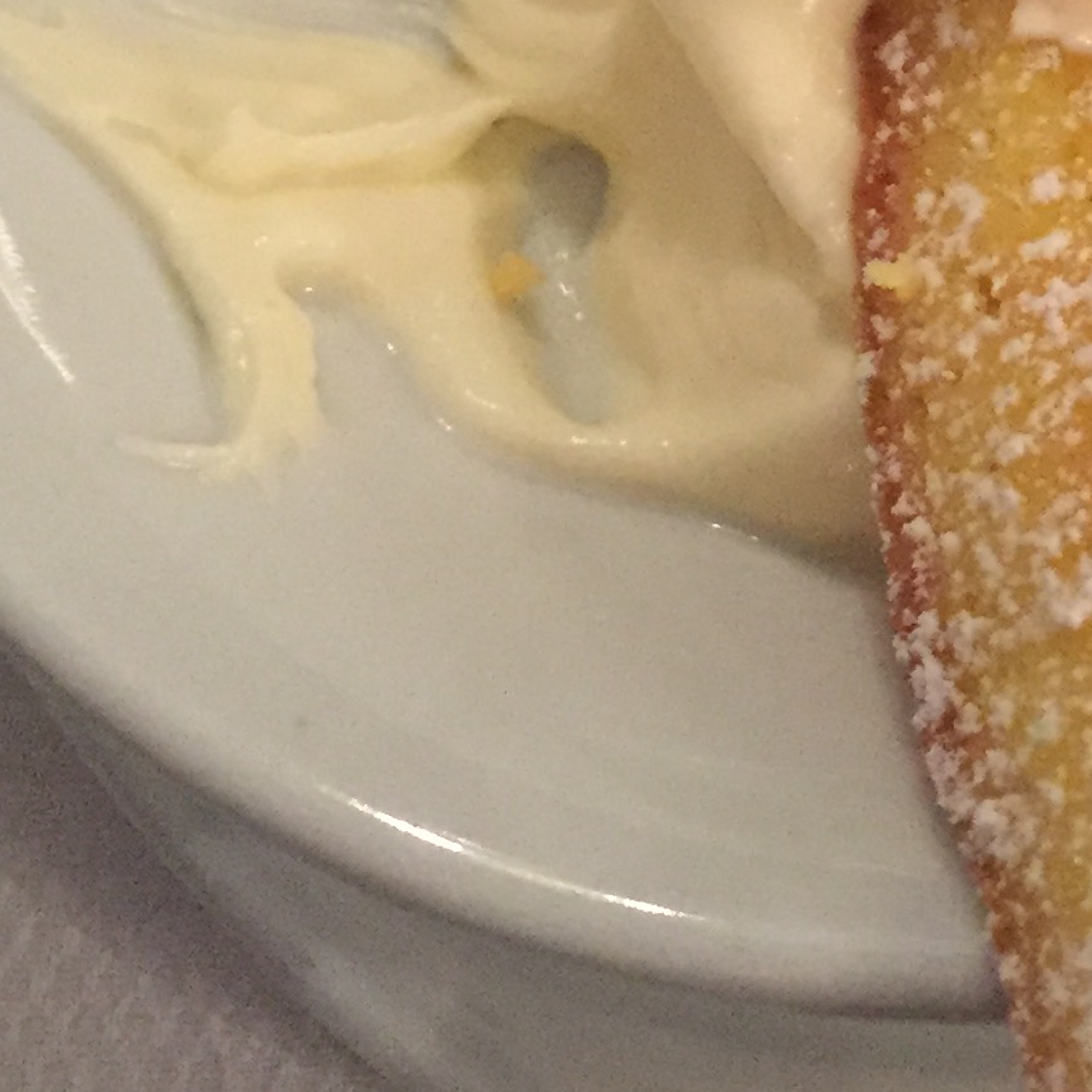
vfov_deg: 16.6
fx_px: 3498
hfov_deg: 17.3
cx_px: 1129
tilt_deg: -73.2
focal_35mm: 98
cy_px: -371
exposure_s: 1/25
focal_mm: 4.15
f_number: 2.2
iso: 250
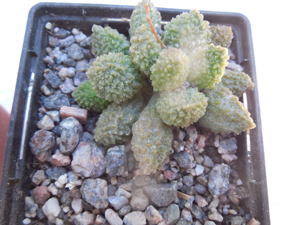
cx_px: 150
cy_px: 112
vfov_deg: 45.4
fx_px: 269
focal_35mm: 31
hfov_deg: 58.4
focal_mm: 5.6
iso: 125
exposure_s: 1/40
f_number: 3.6
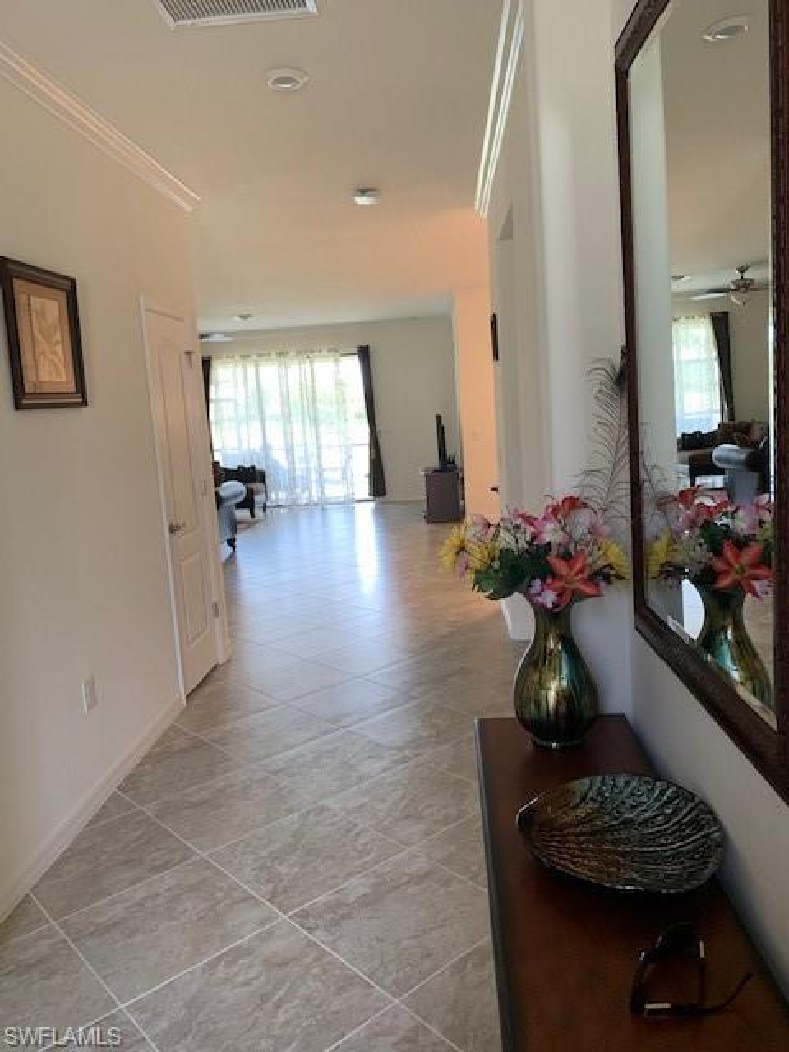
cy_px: 526
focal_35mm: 26
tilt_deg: -8.9
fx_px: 790
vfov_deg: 67.3
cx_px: 394
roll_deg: +3.7
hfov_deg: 53.1
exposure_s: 1/60
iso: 125
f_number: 1.8
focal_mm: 4.25
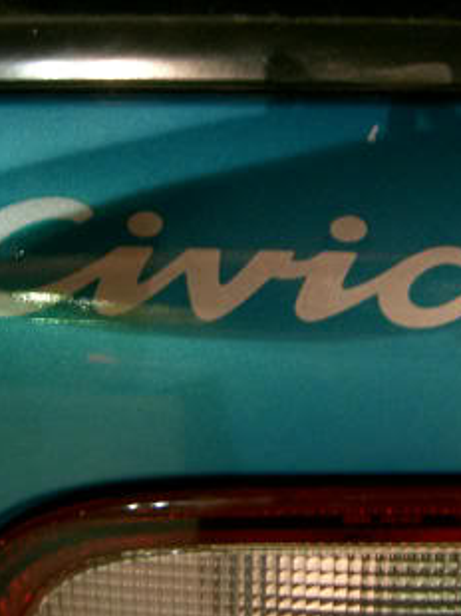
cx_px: 316
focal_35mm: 63
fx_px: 1120
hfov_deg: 23.1
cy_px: 323
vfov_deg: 30.7
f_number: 2.8
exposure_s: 1/8
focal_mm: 8
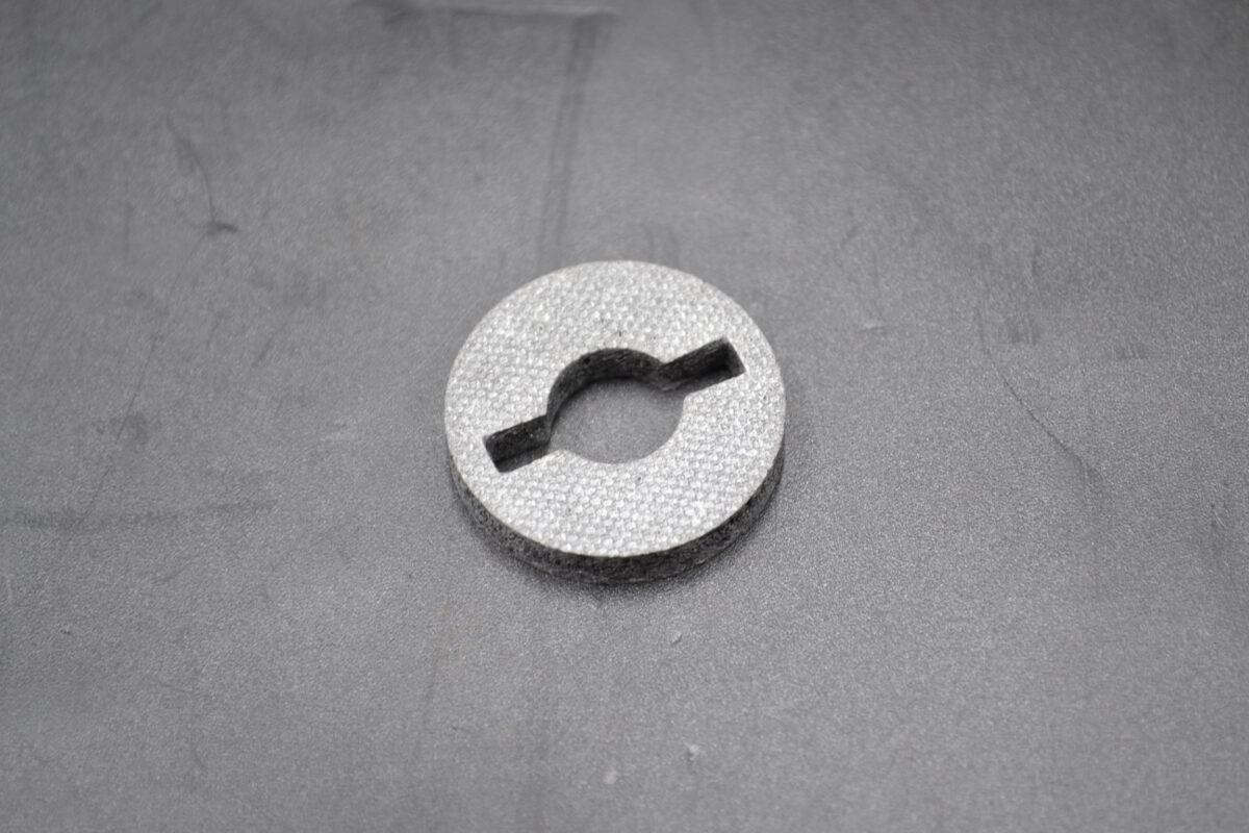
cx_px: 624
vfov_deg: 18.2
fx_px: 2602
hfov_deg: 27.0
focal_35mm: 75
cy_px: 416
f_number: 5.6
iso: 400
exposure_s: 1/25
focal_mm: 50
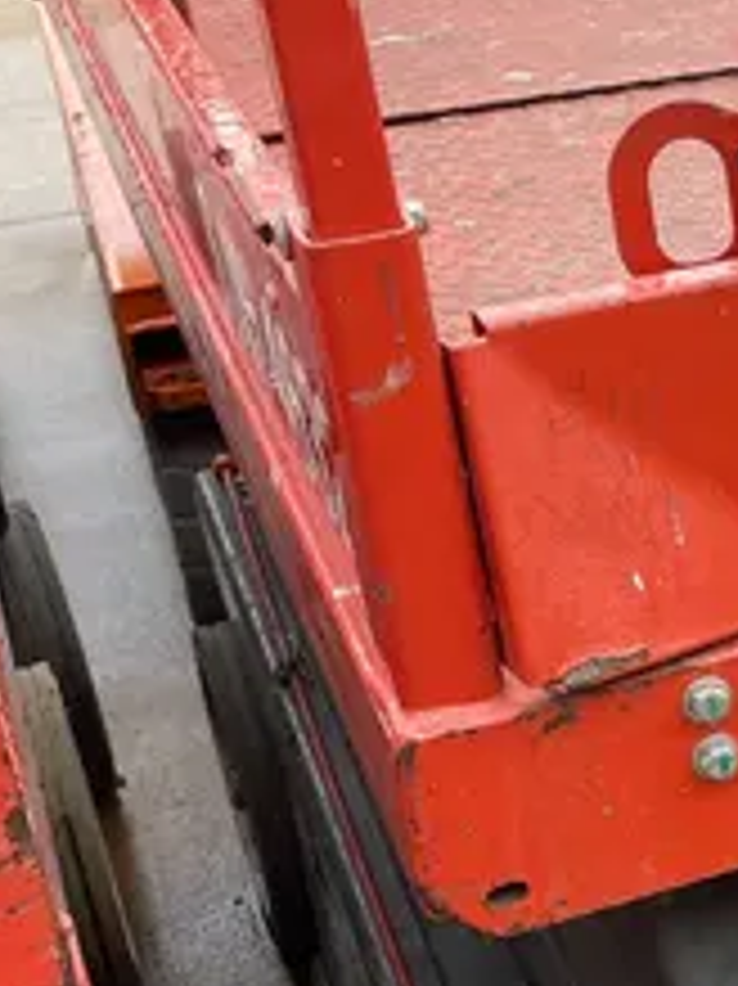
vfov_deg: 22.5
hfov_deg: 15.3
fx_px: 2475
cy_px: 561
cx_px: 1192
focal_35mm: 87
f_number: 1.6
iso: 32
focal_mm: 4.2
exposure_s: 1/373
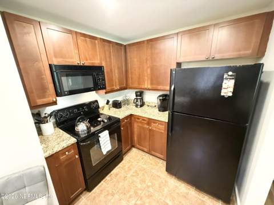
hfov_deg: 102.1
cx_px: 137
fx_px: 111
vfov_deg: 85.6
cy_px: 102
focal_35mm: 14
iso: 1250
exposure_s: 1/60
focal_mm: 2.22
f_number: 2.2
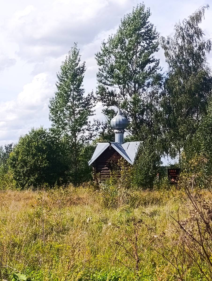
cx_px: 106
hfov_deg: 16.5
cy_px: 140
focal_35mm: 90
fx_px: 733
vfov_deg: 21.7
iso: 50
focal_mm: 6.14
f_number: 1.6
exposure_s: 1/737
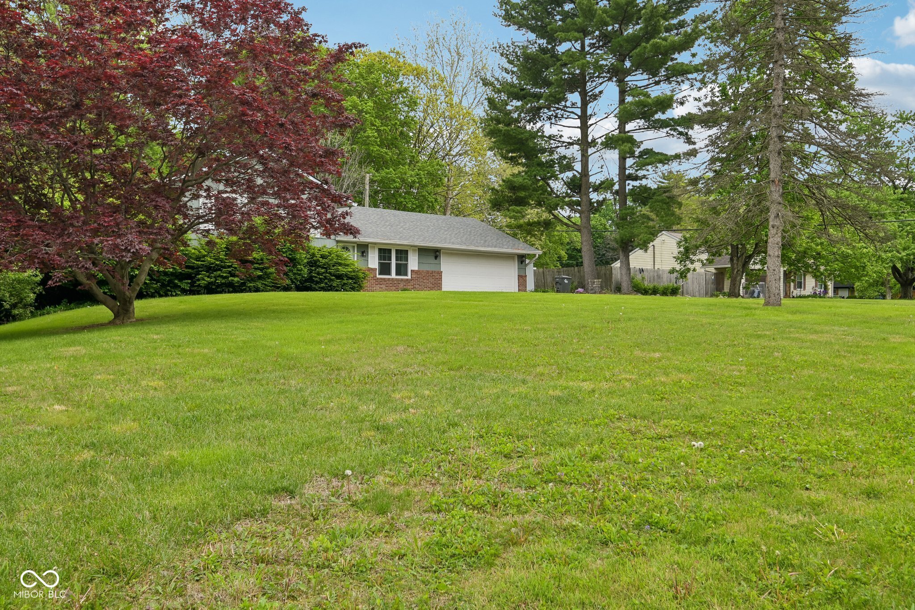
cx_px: 458
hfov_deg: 61.9
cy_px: 305
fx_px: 762
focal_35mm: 30
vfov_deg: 43.6
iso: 100
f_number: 8
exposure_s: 1/100
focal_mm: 30
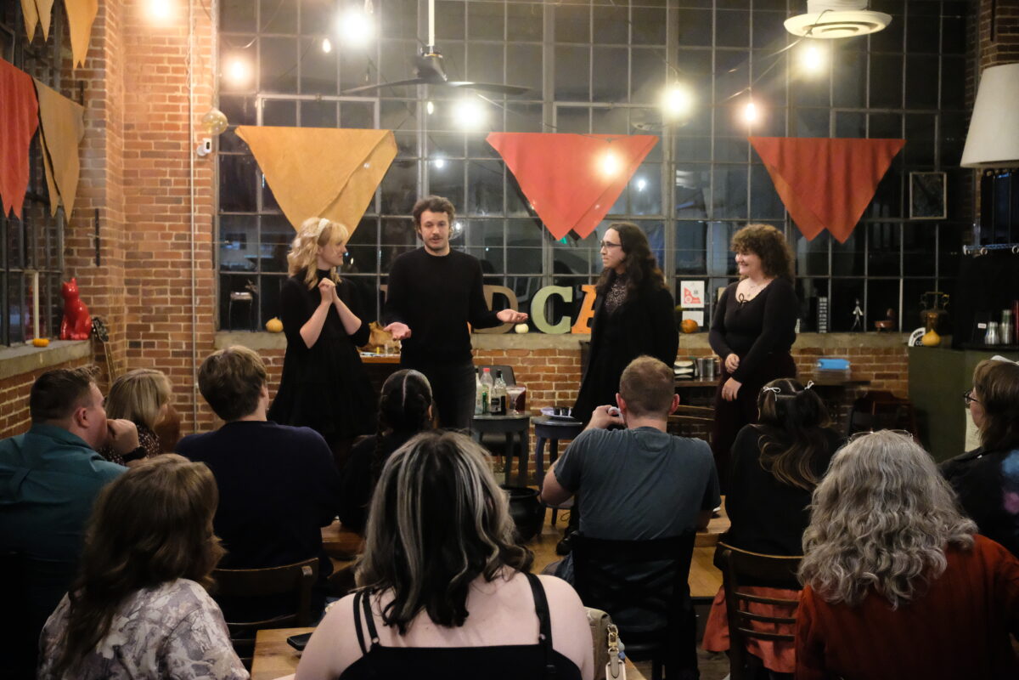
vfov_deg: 32.6
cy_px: 340
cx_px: 510
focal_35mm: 41
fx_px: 1160
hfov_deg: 47.4
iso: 12800
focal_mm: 27
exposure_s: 1/70
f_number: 4.5
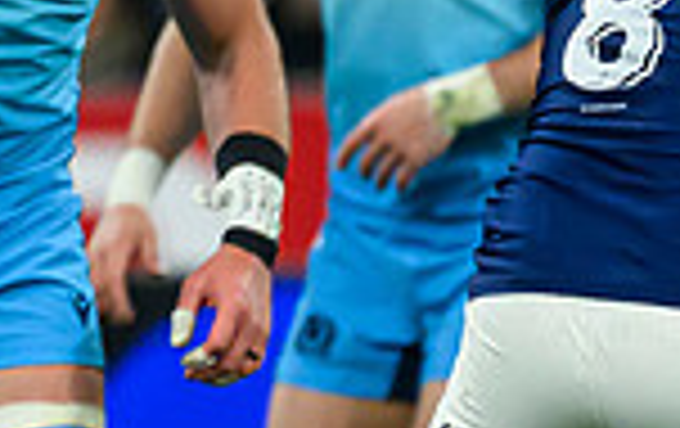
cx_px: 1517
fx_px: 73654
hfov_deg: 0.5
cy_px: 649
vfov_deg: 0.3
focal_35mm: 3967
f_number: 4
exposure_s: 1/1600
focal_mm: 560
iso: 3200
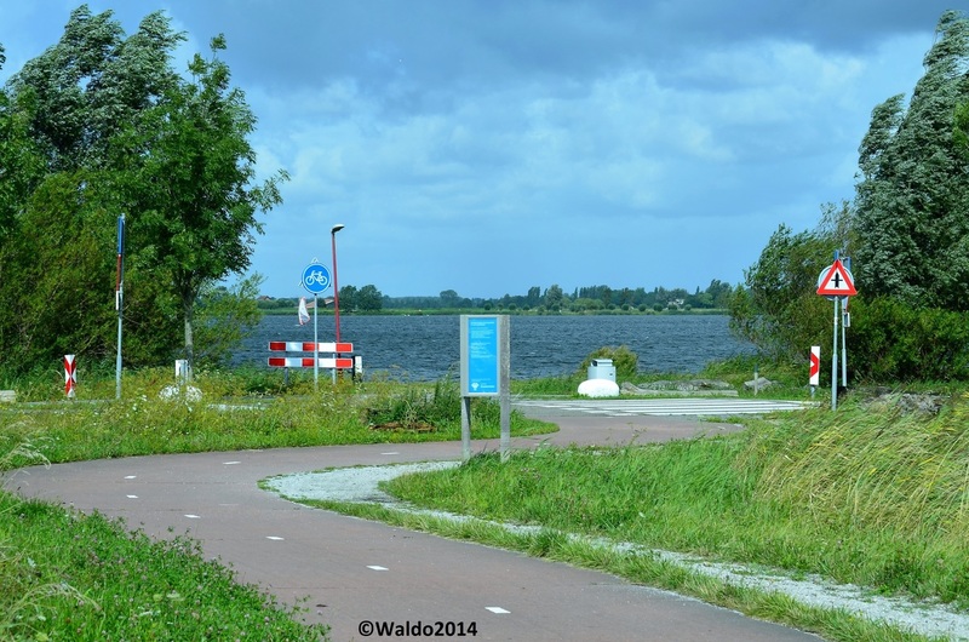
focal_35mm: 82
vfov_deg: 16.5
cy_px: 321
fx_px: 2216
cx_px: 484
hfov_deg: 24.7
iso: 100
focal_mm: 55
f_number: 11
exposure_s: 1/160
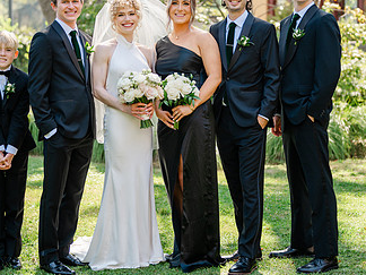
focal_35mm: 86
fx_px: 909
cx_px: 169
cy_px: 92
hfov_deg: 22.8
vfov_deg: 17.1
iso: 64
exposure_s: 1/1000
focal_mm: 50
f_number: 1.8
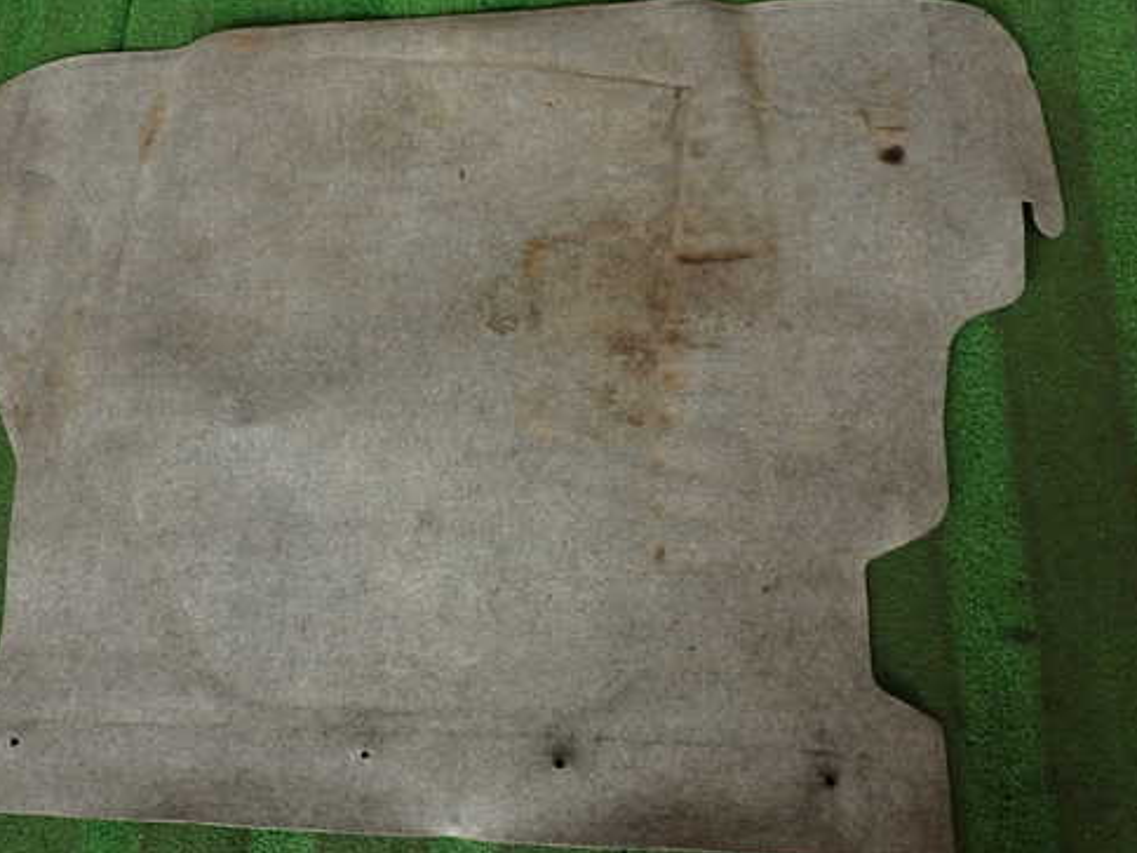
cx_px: 467
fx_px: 1018
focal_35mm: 31
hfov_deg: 58.0
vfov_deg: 45.4
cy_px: 430
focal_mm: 4.5
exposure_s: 1/125
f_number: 2.8
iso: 100
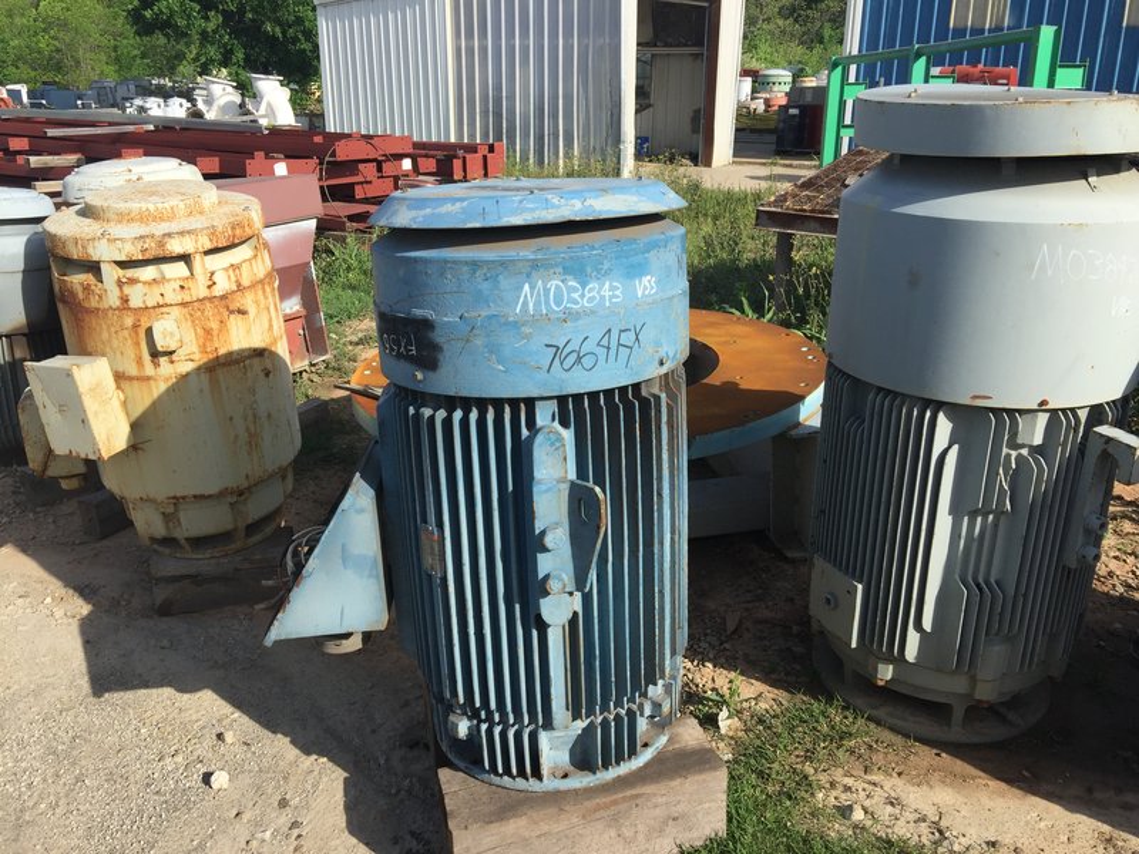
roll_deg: +0.3
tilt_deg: -20.9
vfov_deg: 48.2
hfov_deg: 61.7
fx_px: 954
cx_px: 570
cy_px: 427
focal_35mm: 29
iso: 32
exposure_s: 1/1276
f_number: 2.2
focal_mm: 4.15
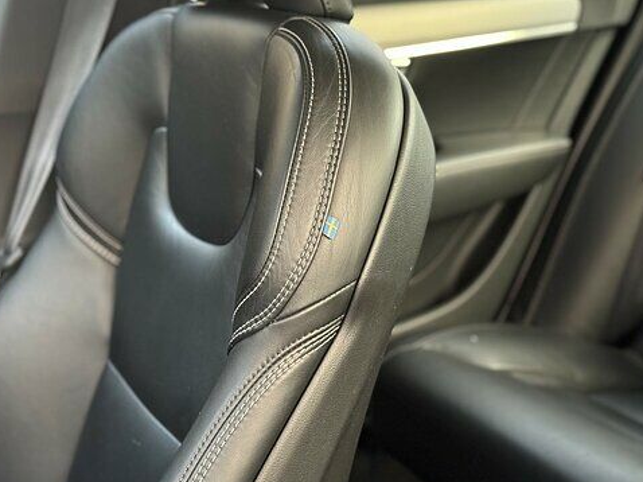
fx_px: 1021
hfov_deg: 34.9
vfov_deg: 26.5
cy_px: 232
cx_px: 288
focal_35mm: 55
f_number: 1.78
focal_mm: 6.76
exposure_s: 1/32
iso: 500
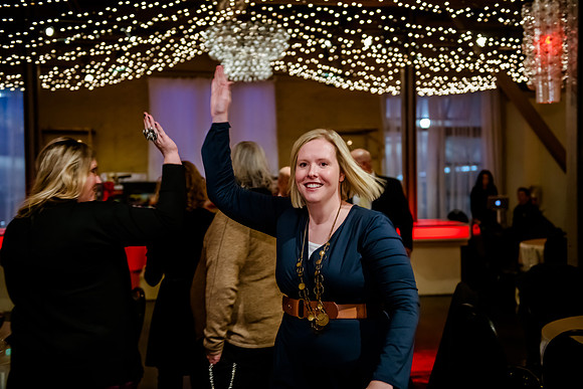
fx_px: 777
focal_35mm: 48
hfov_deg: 41.1
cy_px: 194
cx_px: 292
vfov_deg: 28.1
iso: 4000
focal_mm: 48
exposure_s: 1/125
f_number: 2.8
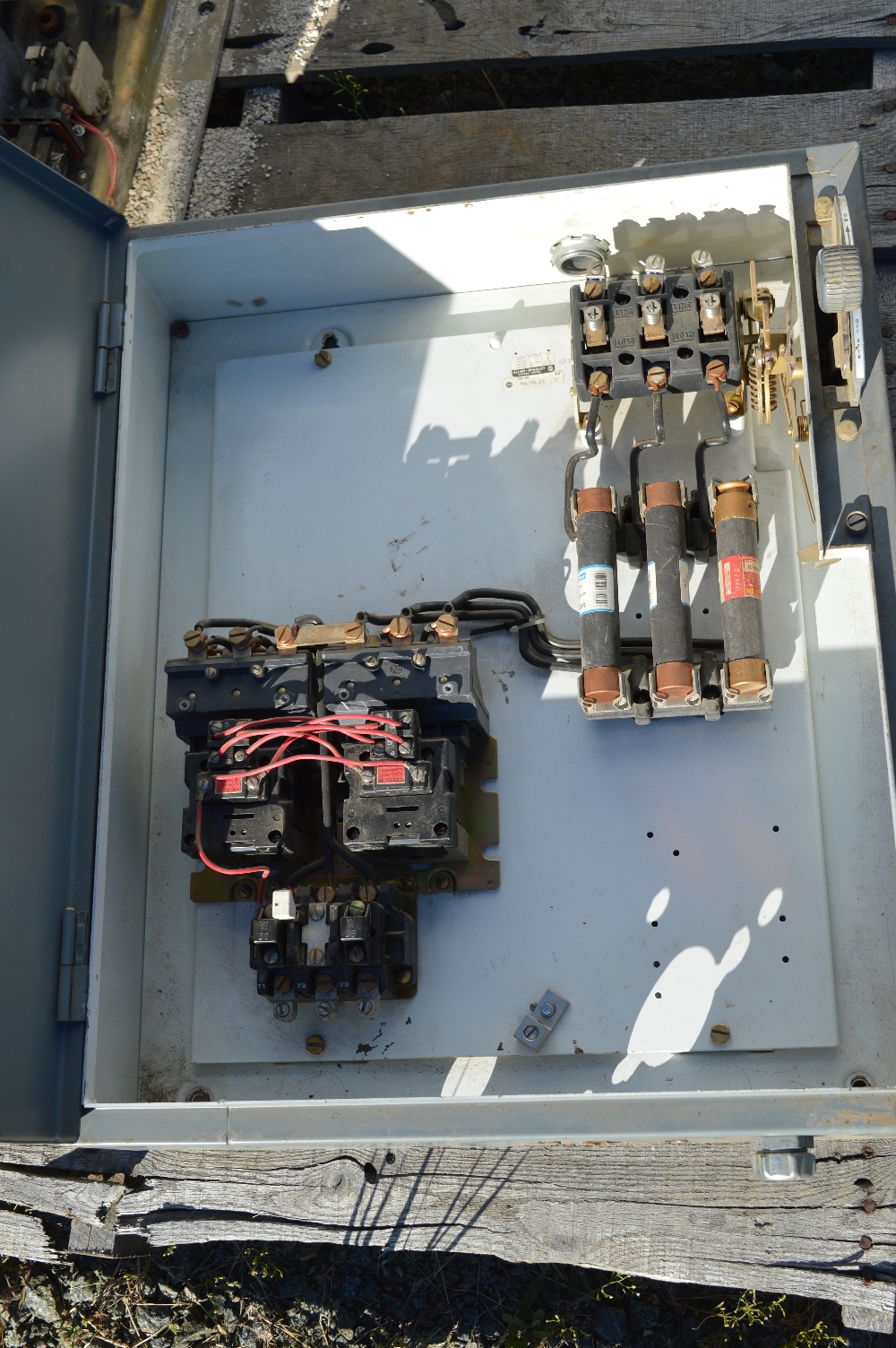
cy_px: 674
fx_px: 1571
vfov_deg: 46.4
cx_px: 448
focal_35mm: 42
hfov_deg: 31.8
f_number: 8
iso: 100
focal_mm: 28
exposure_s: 1/250
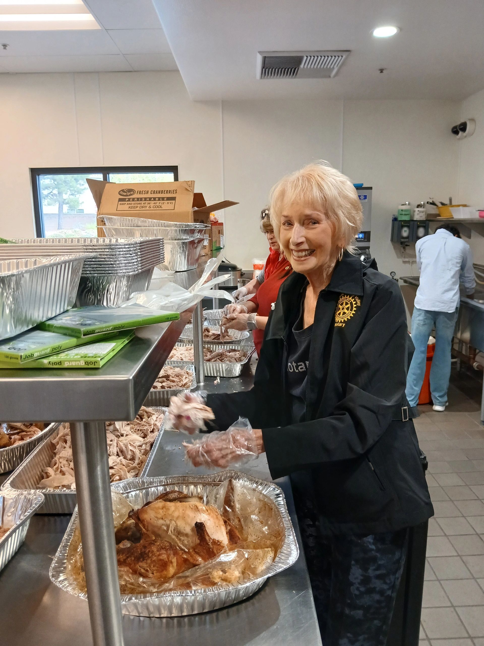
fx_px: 485
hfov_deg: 53.1
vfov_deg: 67.3
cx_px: 242
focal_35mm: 26
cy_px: 323
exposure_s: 1/40
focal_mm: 3.98
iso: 250
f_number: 1.8
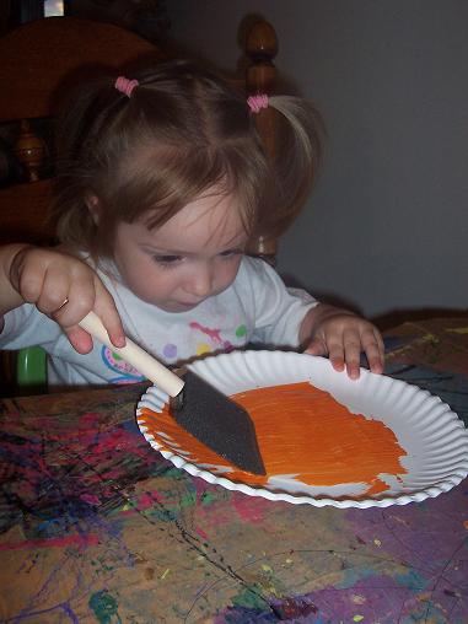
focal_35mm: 37
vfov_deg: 50.1
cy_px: 312
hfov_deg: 38.7
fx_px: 667
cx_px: 234
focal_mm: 5.6
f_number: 2.8
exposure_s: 1/60
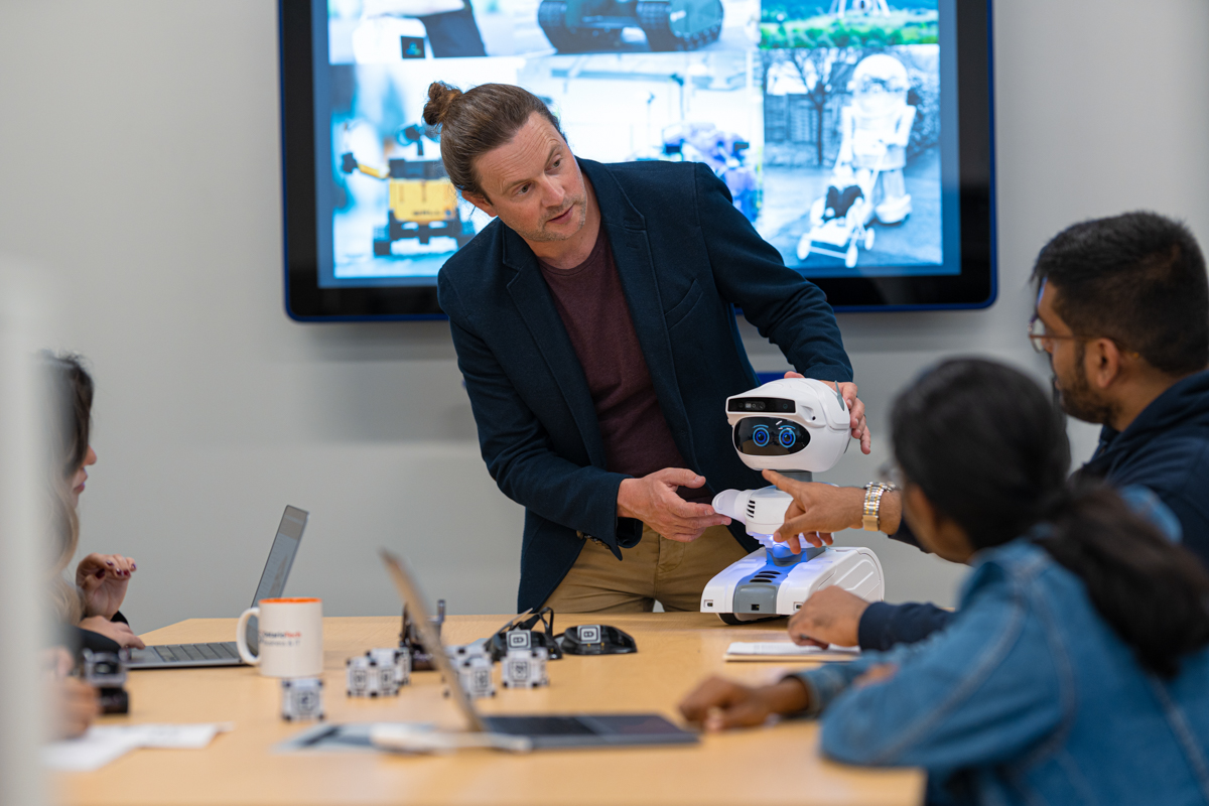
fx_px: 3526
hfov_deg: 19.5
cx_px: 604
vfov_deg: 13.0
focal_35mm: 105
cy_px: 403
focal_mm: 105
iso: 400
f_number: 2.2
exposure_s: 1/125
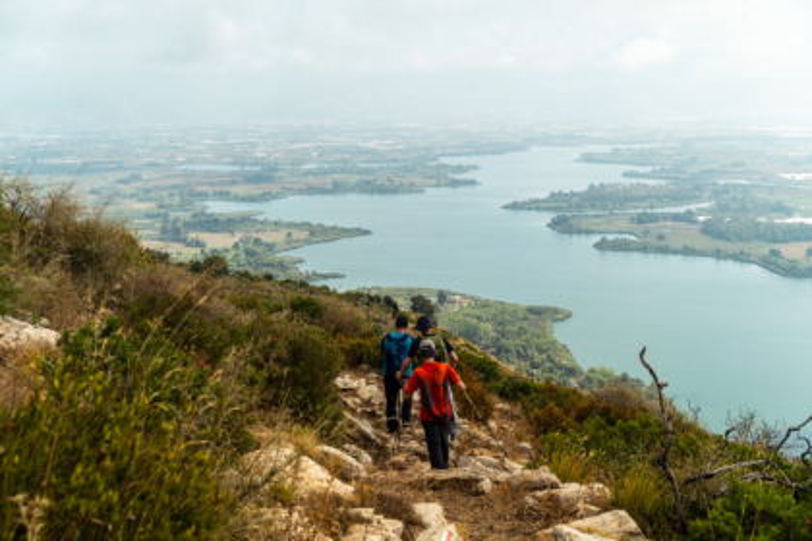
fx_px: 1049
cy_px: 270
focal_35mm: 46
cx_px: 406
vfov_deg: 28.9
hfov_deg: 42.3
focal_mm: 46.5
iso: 100
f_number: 5
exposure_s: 1/100
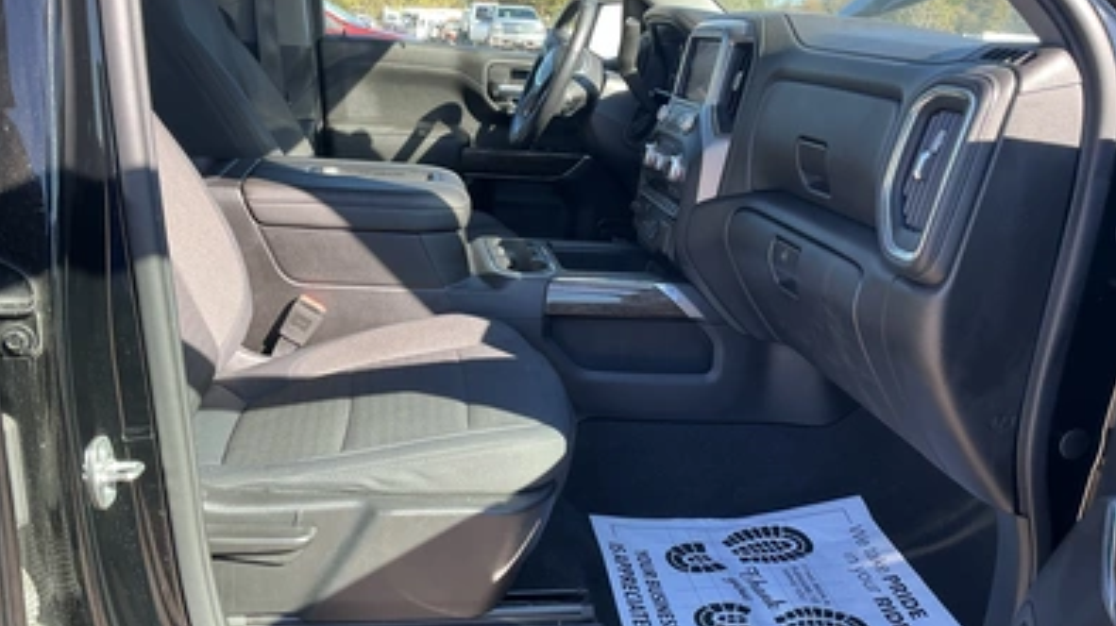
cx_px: 564
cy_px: 334
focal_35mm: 31
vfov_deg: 37.7
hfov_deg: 62.7
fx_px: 917
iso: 25
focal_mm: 3
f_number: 1.8
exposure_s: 1/122
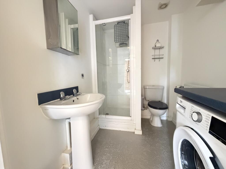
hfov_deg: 102.1
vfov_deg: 85.7
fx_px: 91
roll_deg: +2.4
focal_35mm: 14
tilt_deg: -5.0
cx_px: 113
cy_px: 84
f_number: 2.2
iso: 1250
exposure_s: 1/50
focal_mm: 2.22
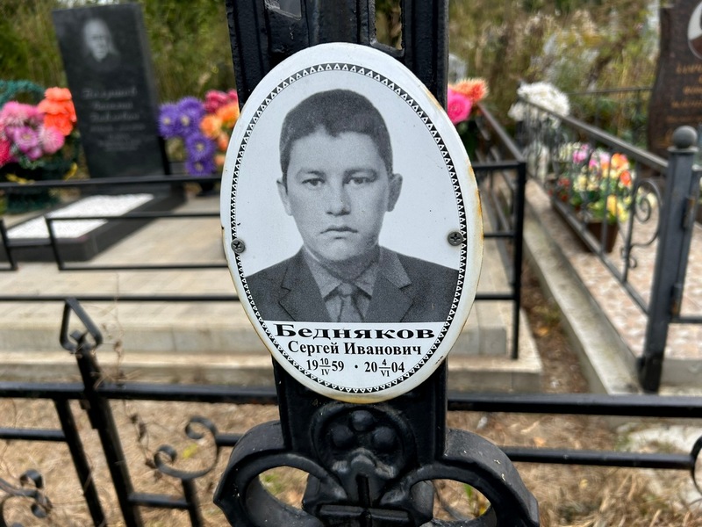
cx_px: 351
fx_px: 527
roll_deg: +4.3
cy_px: 264
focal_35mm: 26
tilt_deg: -25.7
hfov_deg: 67.3
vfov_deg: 53.1
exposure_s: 1/1344
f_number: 1.5
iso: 50
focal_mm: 5.7
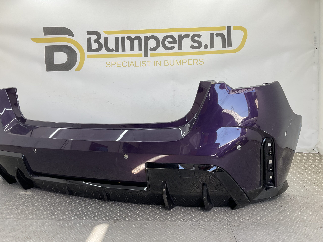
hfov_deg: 61.7
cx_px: 162
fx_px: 271
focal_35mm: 29
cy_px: 121
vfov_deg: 48.2
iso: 16
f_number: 1.8
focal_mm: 3
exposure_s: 1/118
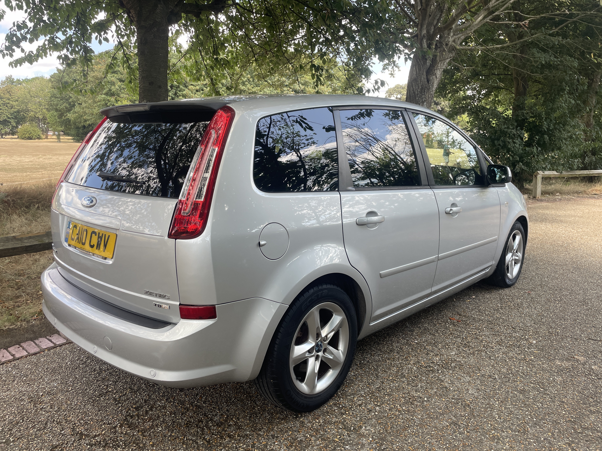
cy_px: 226
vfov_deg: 53.1
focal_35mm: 26
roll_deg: +1.6
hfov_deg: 67.3
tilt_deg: -7.5
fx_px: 452
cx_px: 301
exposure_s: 1/307
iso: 32
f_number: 1.6
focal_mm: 4.2
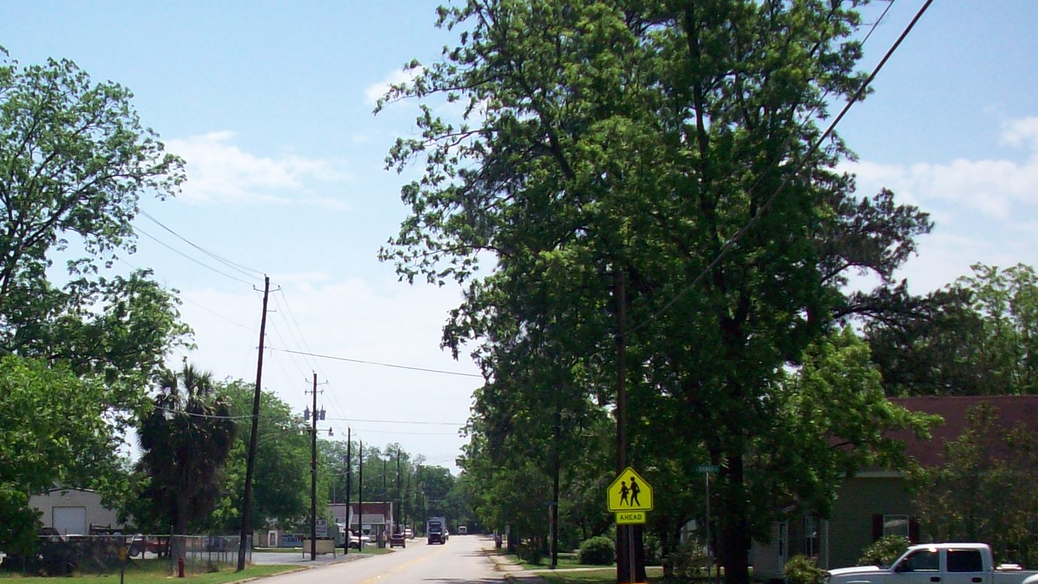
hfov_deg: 29.0
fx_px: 1981
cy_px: 509
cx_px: 292
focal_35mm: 72
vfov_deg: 16.6
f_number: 5.6
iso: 80
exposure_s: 1/466
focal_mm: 6.2
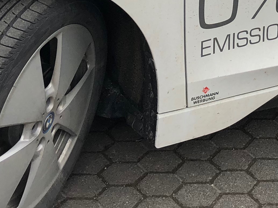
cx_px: 266
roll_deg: -2.1
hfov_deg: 17.7
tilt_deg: -13.2
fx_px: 875
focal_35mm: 109
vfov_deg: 12.9
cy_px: -105
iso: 20
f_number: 1.8
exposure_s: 1/204
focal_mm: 3.99
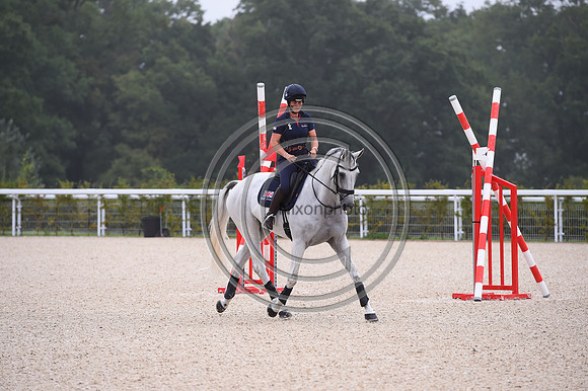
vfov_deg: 6.9
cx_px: 294
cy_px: 196
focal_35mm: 200
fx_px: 3265
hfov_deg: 10.3
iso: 720
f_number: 5
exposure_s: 1/800
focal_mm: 200
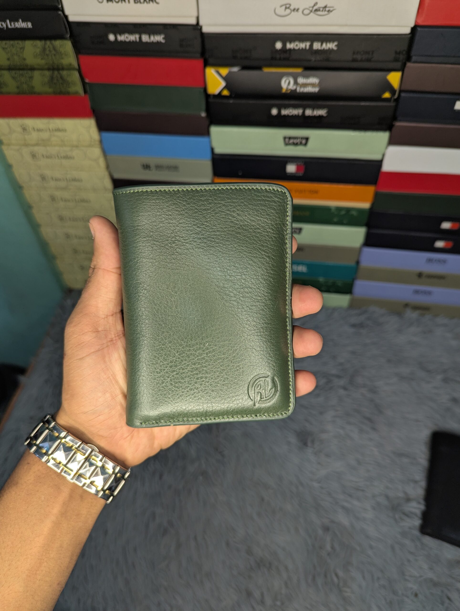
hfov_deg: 56.9
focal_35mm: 24
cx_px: 230
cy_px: 306
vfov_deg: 71.5
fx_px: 424
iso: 63
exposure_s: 1/25
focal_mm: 6.81
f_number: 1.85
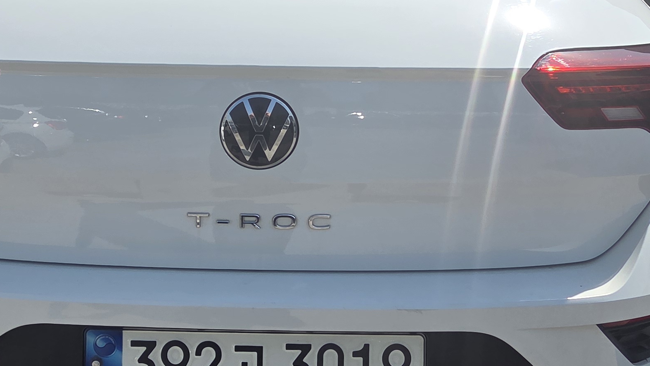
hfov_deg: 54.6
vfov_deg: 32.5
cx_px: 240
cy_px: 116
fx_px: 620
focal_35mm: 36
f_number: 2.2
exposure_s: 1/2105
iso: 50
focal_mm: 2.2
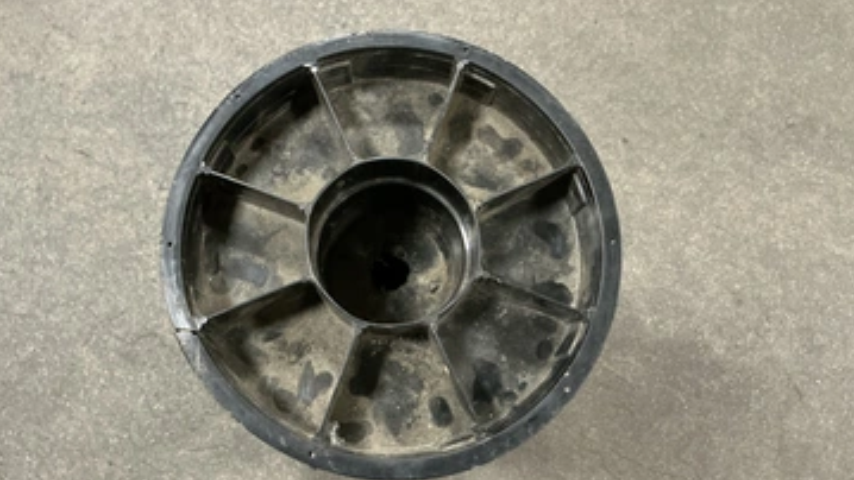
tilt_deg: -77.8
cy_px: 238
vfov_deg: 34.7
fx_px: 770
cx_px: 385
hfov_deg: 57.9
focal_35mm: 34
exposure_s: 1/30
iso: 400
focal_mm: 3
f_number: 1.8
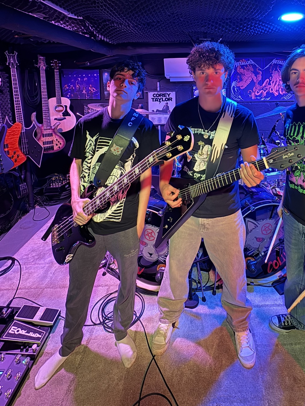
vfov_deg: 74.0
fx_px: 247
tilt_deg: -6.6
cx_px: 202
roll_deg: +0.3
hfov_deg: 62.0
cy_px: 107
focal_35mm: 21
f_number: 2.2
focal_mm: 2.22
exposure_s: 1/8
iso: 640
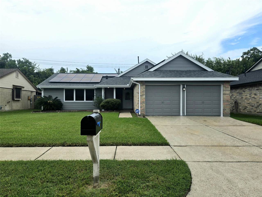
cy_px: 98
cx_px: 131
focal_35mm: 23
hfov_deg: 73.9
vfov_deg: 58.9
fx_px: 174
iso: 25
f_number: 1.8
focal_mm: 5.4
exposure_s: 1/2000
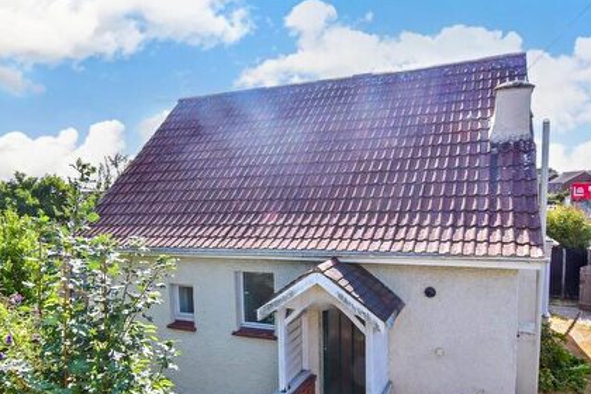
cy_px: 257
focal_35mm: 25
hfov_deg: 71.0
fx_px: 410
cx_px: 245
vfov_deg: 50.5
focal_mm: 10
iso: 250
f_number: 8
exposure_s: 1/250
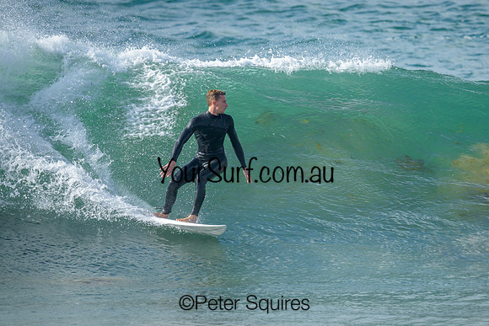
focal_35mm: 980
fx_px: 13320
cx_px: 281
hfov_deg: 2.1
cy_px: 164
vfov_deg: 1.4
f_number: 6.3
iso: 450
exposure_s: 1/2000
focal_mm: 800
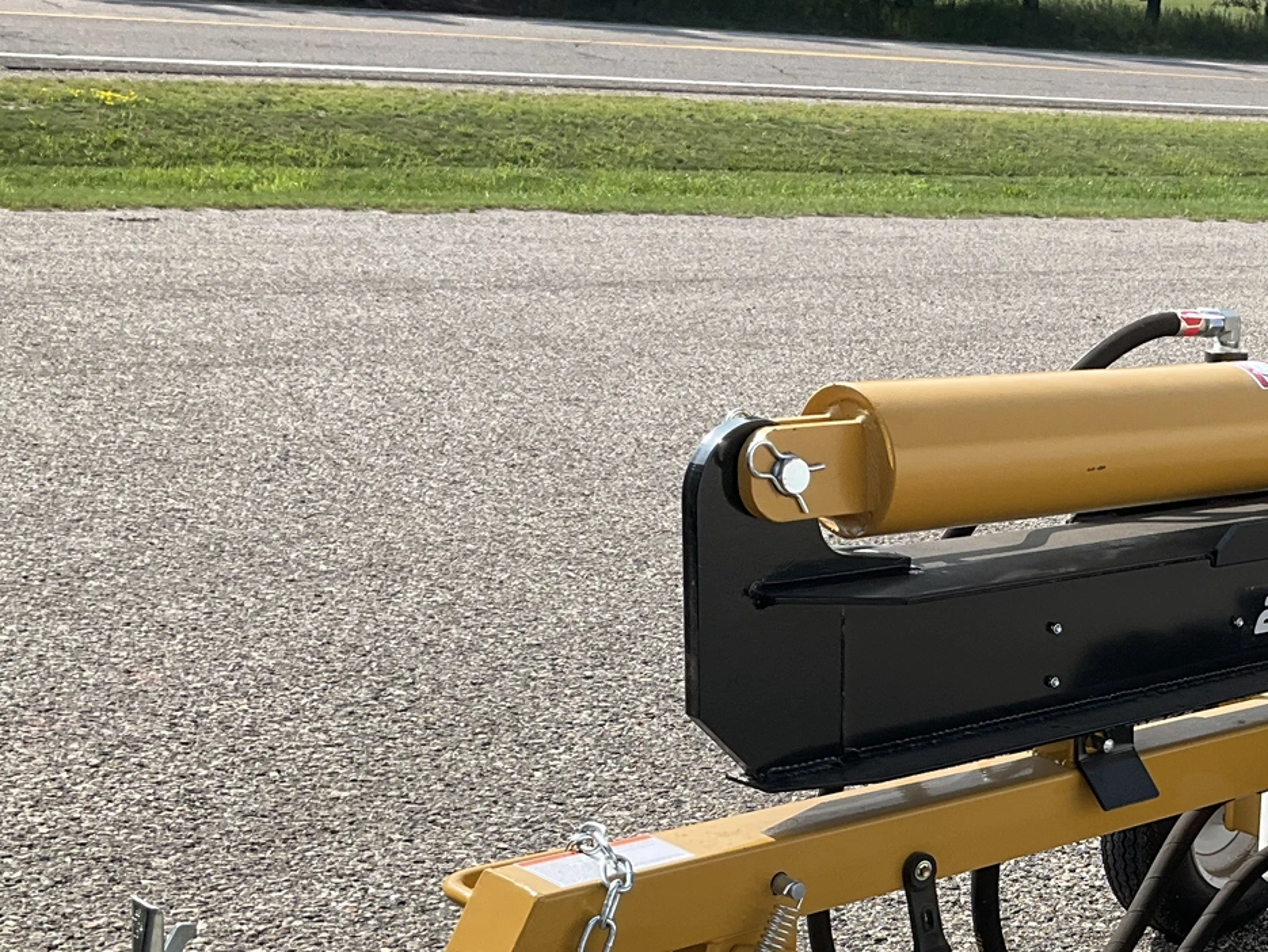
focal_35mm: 62
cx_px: 1181
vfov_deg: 22.9
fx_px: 2272
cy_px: 894
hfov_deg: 29.7
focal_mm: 3
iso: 25
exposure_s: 1/1250
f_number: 1.8
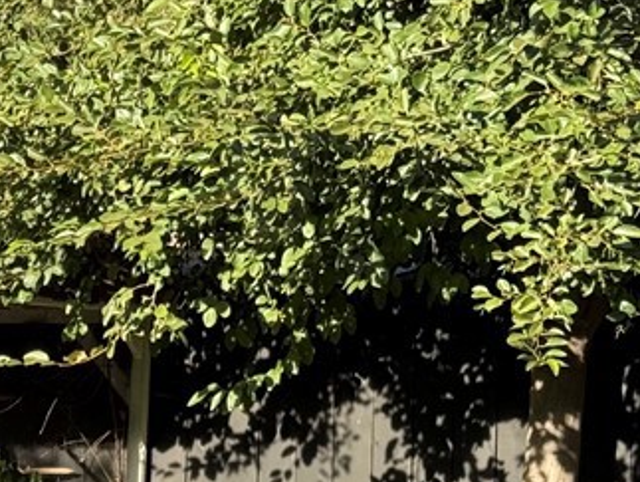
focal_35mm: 152
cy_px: 508
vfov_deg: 9.7
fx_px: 2813
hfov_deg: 12.4
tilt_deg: -2.6
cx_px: -277
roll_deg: -0.5
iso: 64
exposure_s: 1/1222
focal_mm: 6.76
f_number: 1.78
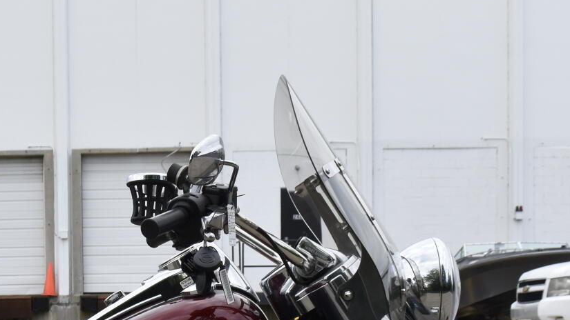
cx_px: 24
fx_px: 1440
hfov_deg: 21.7
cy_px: 431
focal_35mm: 95
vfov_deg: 12.3
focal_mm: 25
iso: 400
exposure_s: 1/250
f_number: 8
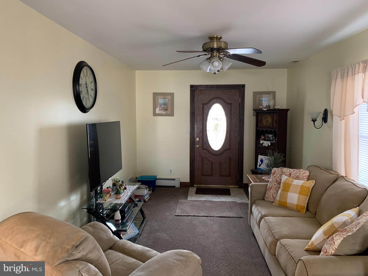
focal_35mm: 26
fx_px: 276
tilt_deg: -4.0
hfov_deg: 67.3
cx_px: 184
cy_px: 138
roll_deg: +0.0
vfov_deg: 53.1
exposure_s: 1/40
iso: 400
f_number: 1.8
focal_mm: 4.25
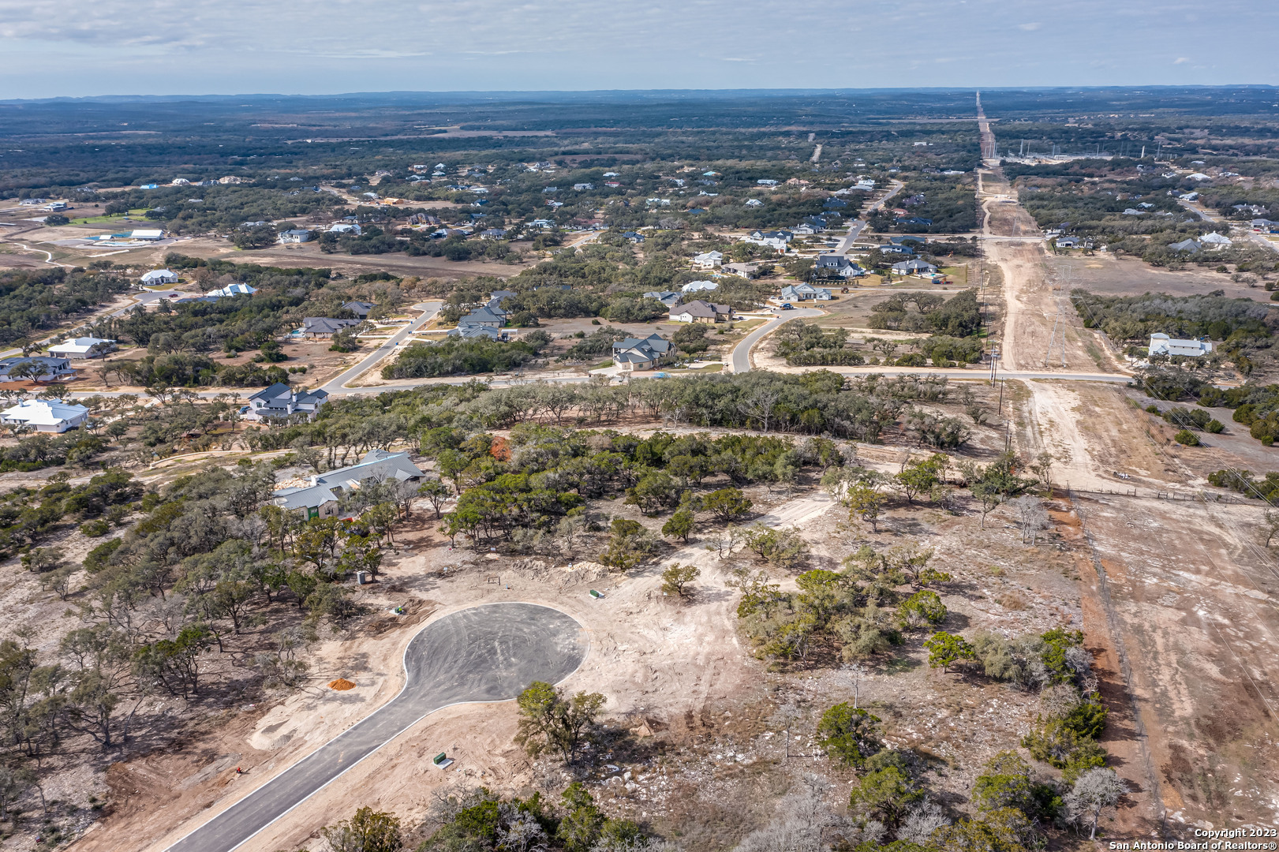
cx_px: 640
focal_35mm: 28
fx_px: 995
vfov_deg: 46.4
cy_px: 426
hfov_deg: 65.5
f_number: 5.6
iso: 100
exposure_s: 1/400
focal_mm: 10.3
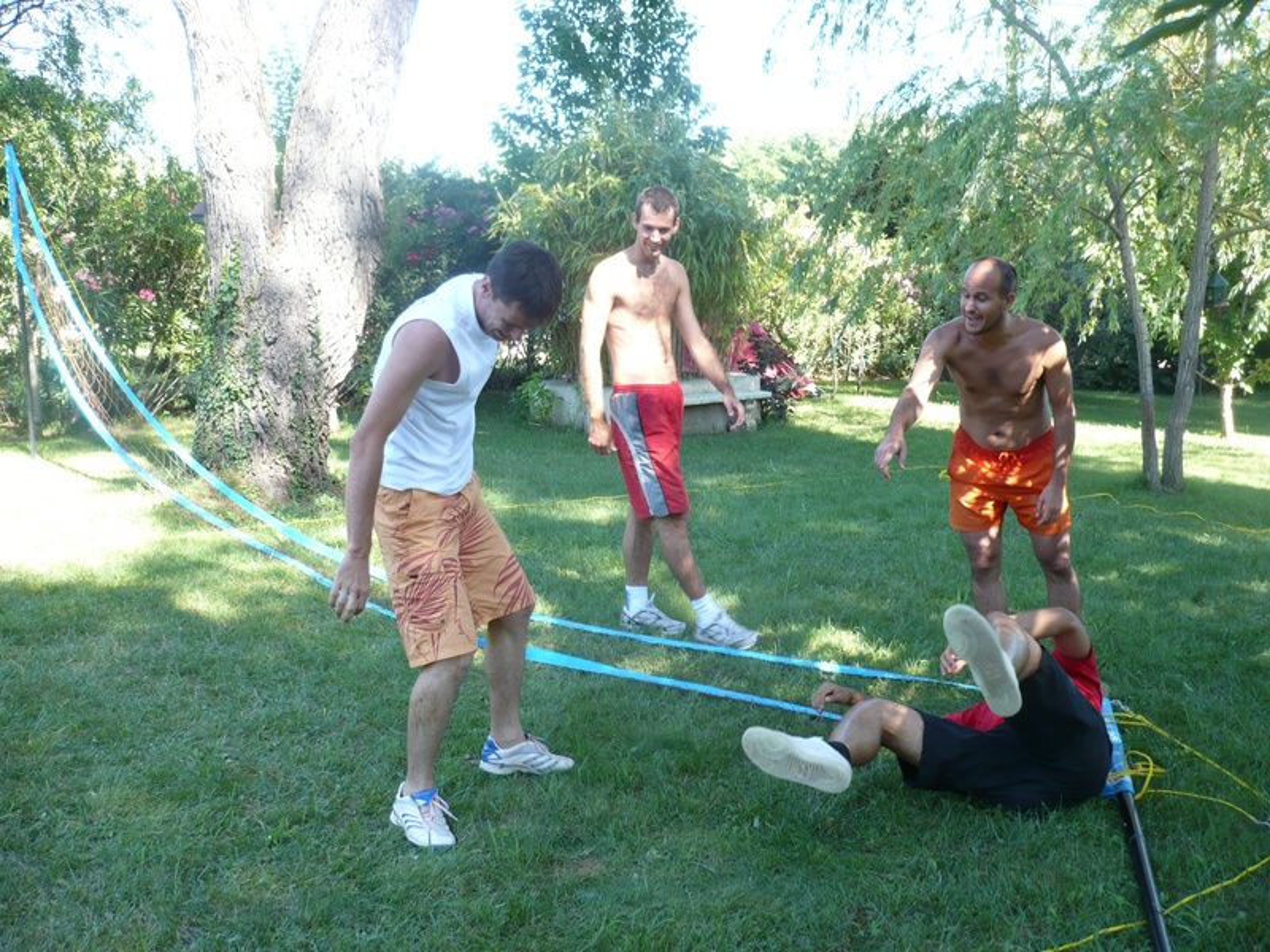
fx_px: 1284
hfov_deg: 52.6
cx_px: 635
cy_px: 476
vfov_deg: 40.7
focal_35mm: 35
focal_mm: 5.8
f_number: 2.8
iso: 100
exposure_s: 1/80
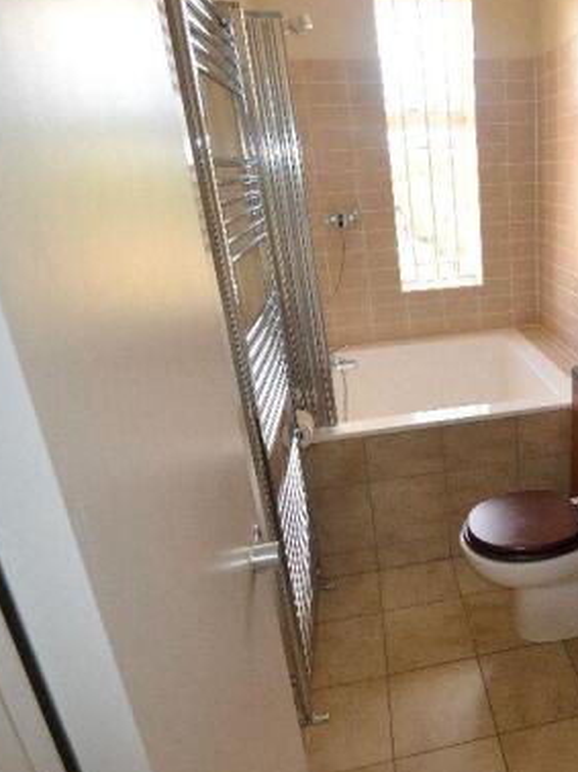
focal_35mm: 25
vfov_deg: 69.4
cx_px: 475
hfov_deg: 50.9
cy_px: 367
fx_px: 557
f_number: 3.5
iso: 400
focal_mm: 10
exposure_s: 1/60
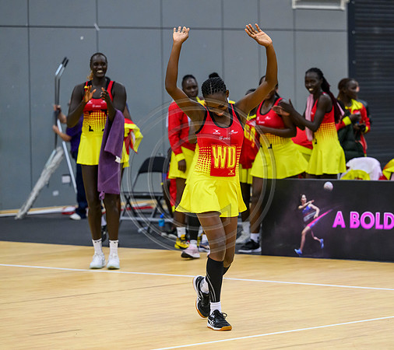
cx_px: 233
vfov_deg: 9.7
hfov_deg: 10.9
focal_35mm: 170
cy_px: 169
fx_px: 2070
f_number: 3.2
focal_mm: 130
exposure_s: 1/1000
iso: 4000
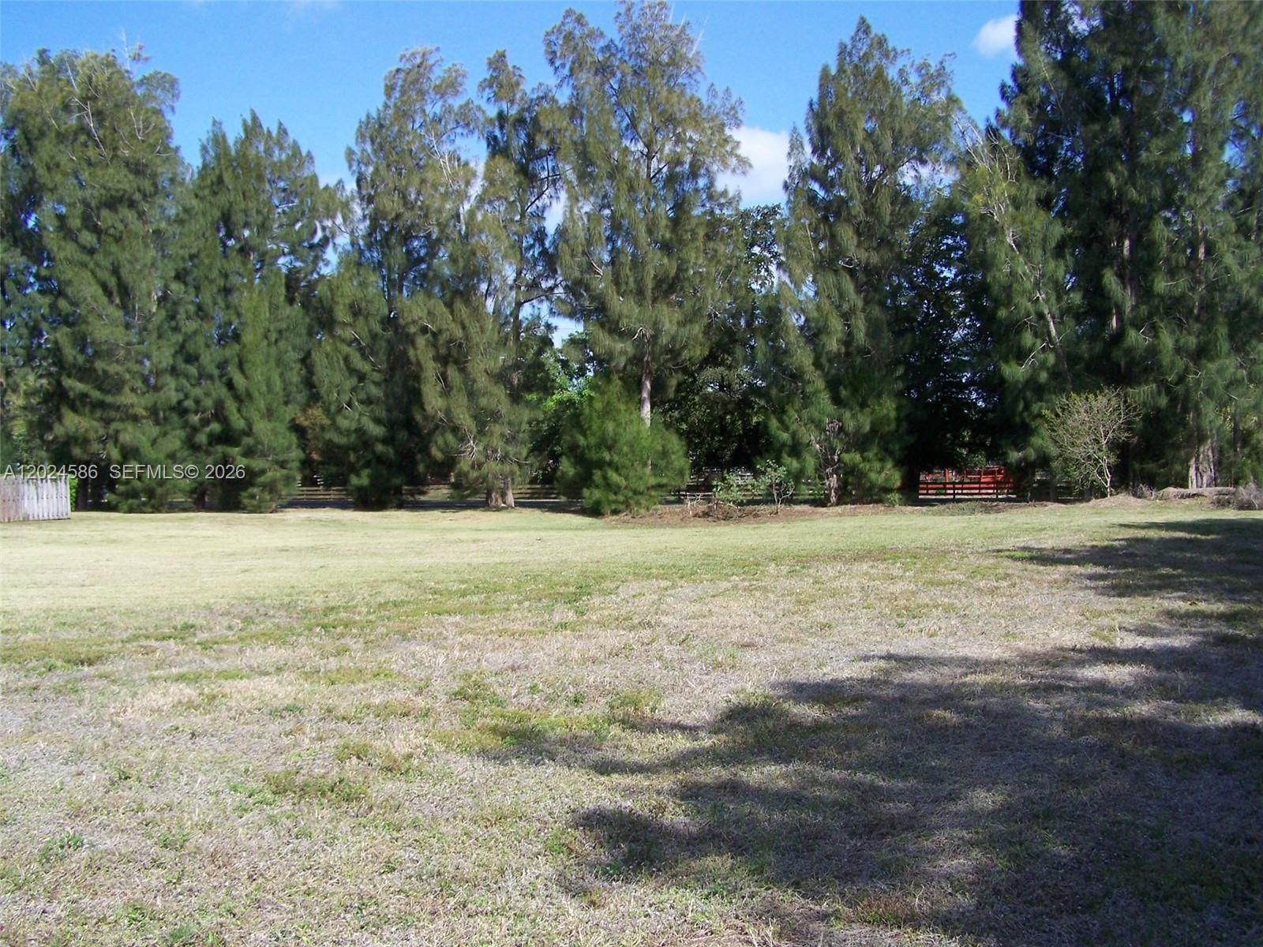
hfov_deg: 49.0
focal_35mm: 38
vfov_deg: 37.7
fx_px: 1386
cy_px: 474
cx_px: 632
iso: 160
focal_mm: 6.3
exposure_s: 1/800
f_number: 4
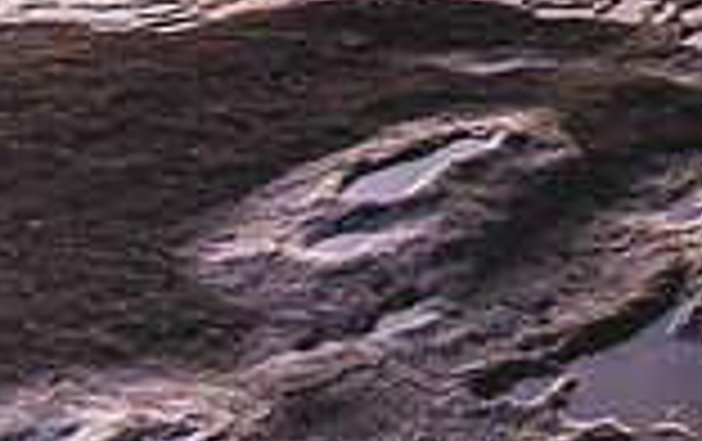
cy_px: -421
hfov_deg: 17.9
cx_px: 1287
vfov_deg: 12.7
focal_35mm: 91
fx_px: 1744
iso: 50
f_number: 11
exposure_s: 3
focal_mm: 16
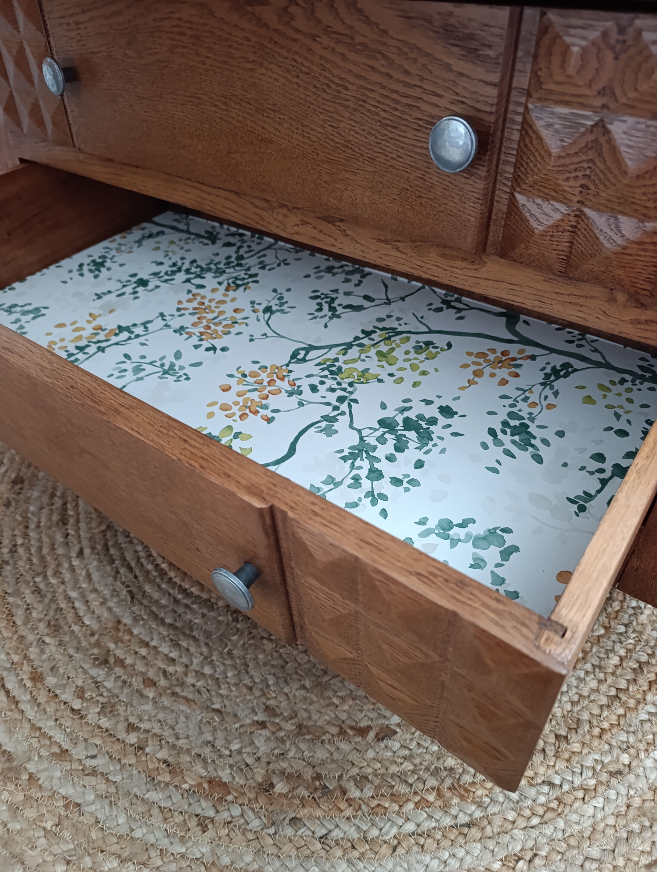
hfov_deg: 59.0
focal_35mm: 23
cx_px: 328
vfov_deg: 73.8
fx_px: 581
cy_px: 436
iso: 6400
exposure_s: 1/25
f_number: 1.6
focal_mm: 6.14
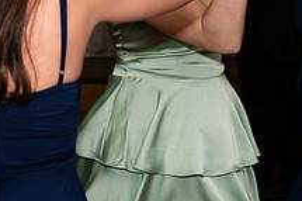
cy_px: -9
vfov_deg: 7.2
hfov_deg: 10.9
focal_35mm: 189
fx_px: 1584
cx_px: 98
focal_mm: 70
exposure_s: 1/250
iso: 400
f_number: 5
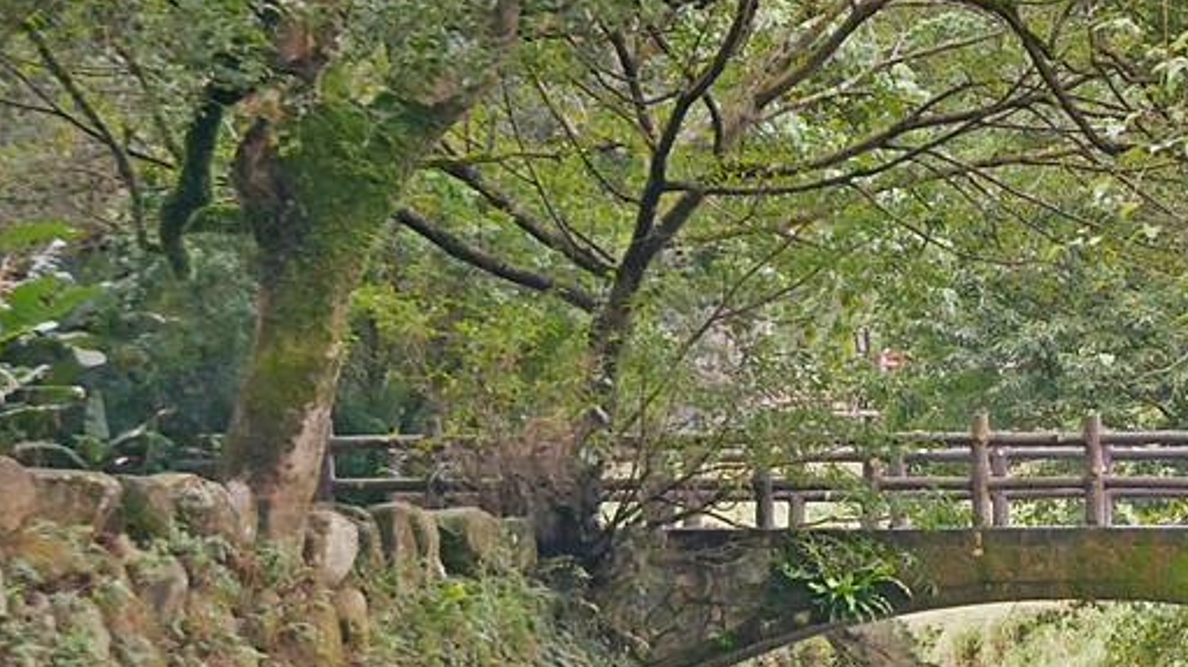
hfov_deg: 13.5
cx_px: 956
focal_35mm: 158
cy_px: 547
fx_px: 4975
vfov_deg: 7.7
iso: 1600
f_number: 5.6
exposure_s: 1/80
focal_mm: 37
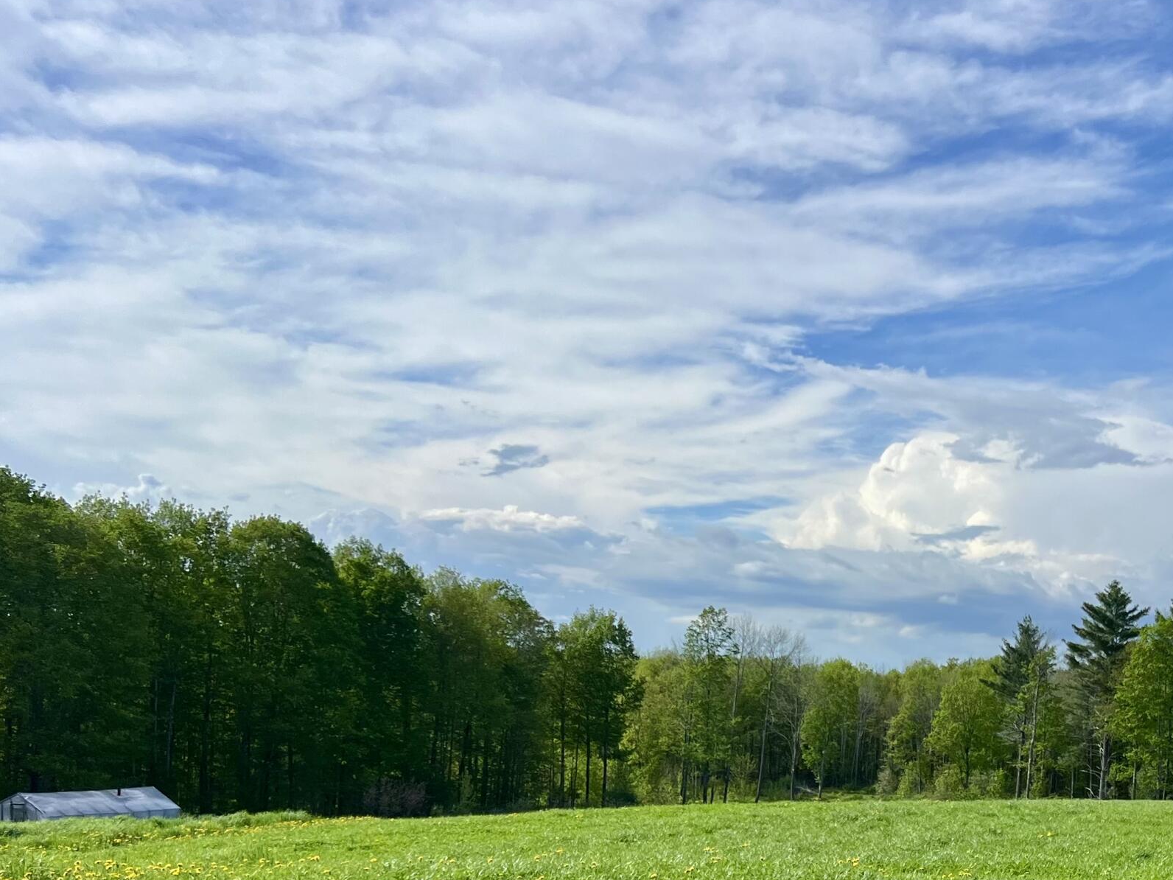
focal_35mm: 49
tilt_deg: -4.0
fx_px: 1660
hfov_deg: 37.3
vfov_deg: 28.5
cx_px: 963
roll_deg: -4.8
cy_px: 796
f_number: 1.5
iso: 50
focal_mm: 5.7
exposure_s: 1/5319
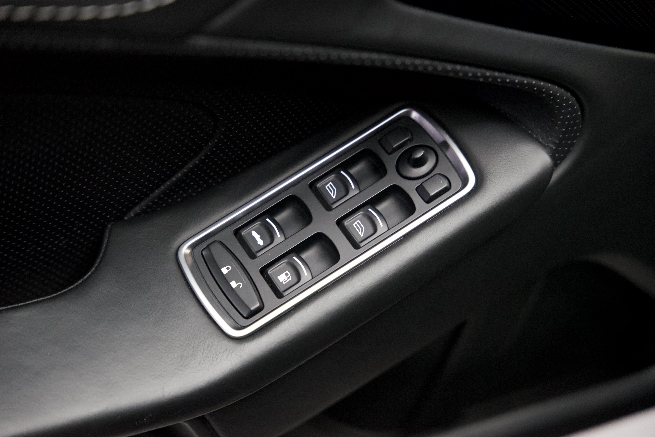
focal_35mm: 70
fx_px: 1274
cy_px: 218
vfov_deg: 19.5
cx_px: 328
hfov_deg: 28.8
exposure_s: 1/80
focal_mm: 70
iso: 2500
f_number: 2.8
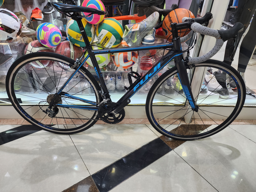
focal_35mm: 23
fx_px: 170
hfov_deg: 73.9
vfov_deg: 58.9
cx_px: 128
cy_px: 96
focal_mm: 6.4
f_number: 1.8
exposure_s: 1/100
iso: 100
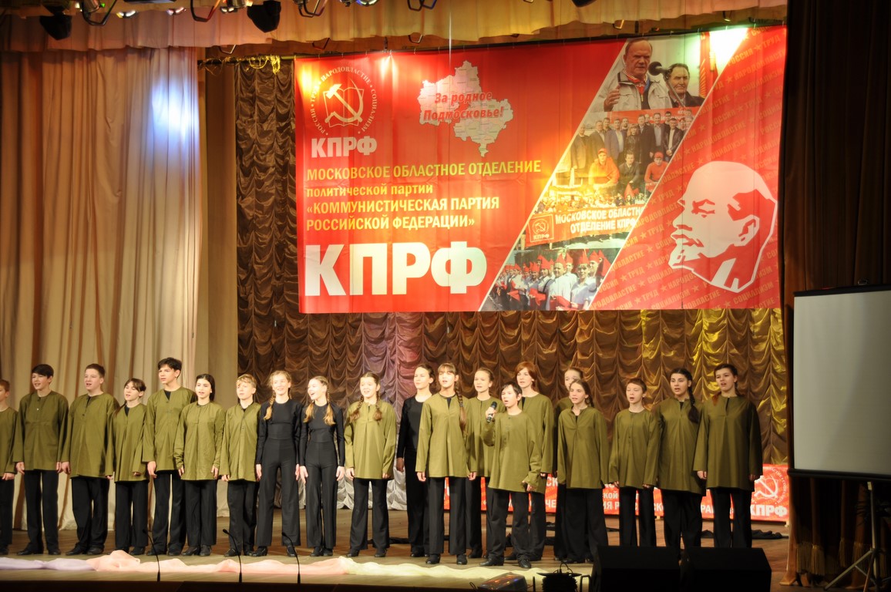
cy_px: 296
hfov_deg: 26.0
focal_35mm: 78
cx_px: 446
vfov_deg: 17.5
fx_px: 1928
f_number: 5.6
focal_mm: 52
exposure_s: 1/30
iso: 200
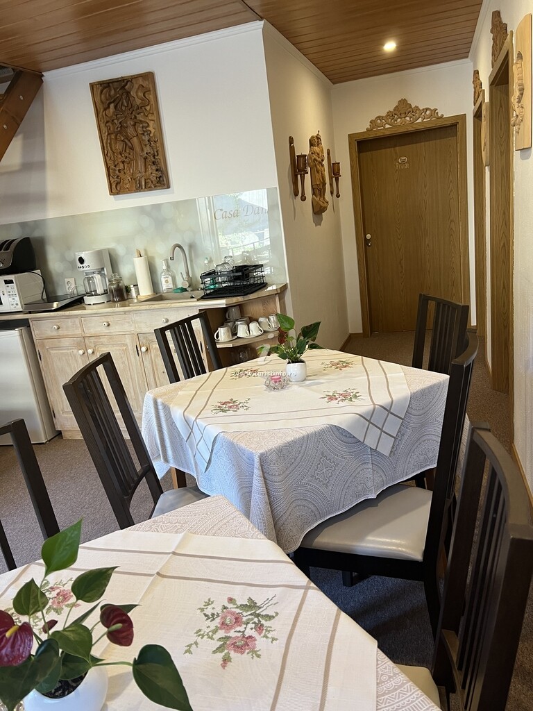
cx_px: 266
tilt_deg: -14.9
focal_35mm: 26
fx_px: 534
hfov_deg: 53.1
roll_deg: +7.9
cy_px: 356
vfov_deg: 67.3
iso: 100
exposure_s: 1/50
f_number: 1.5
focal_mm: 5.7
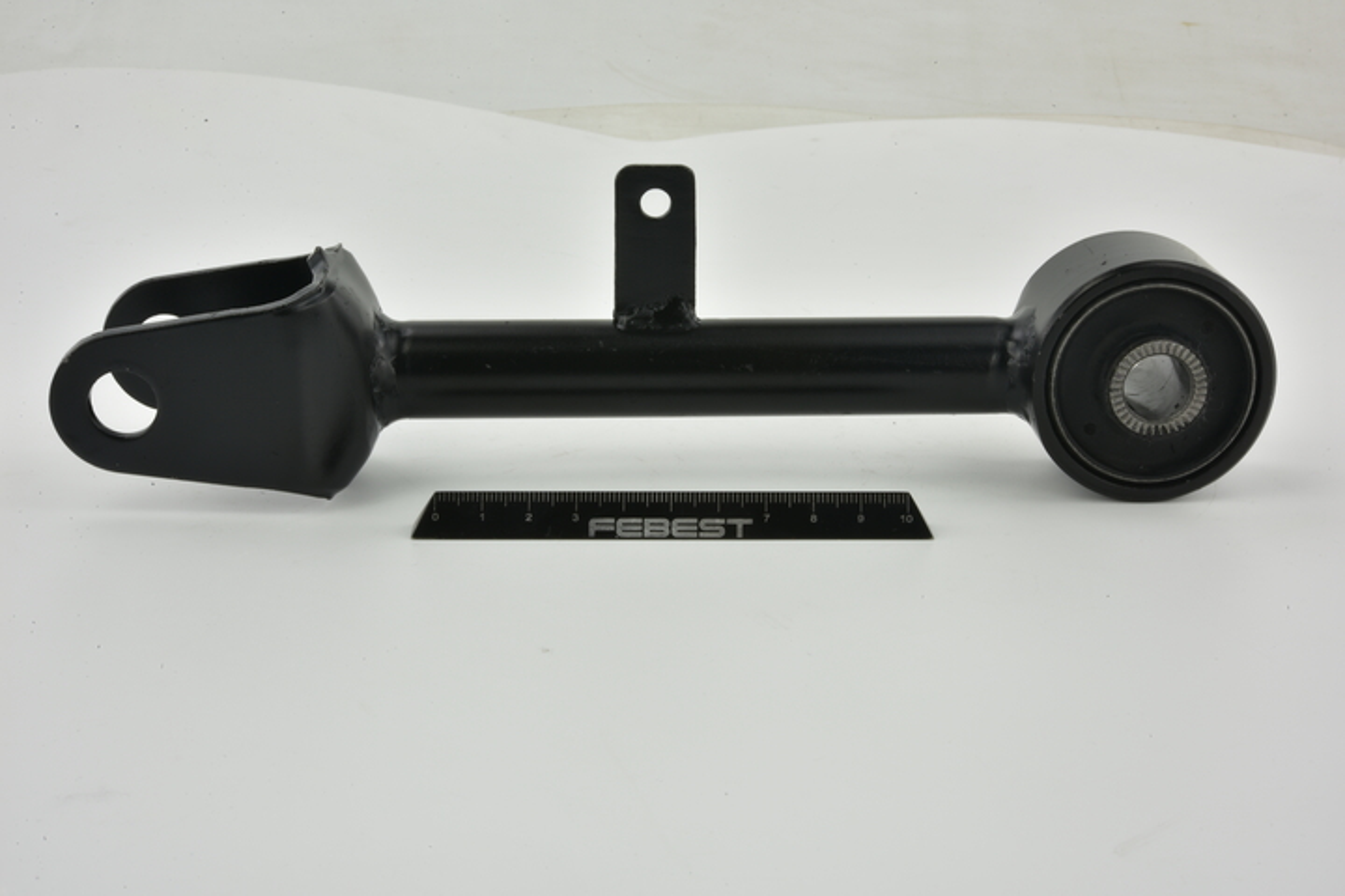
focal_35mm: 60
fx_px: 2241
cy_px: 448
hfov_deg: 33.4
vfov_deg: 22.6
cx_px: 672
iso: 64
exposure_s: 1/2.5
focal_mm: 60
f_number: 36
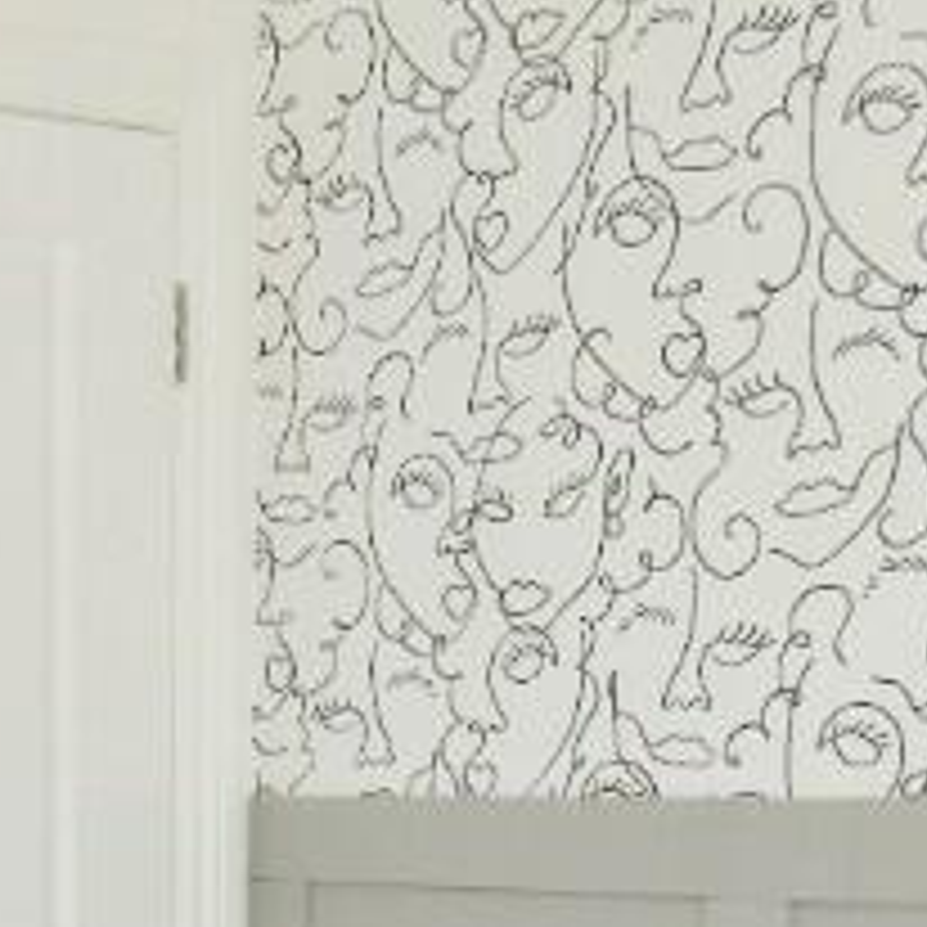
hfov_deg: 17.8
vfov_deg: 17.8
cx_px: -432
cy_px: 1357
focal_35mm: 88
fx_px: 2666
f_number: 2.8
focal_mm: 3.6
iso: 80
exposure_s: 1/60
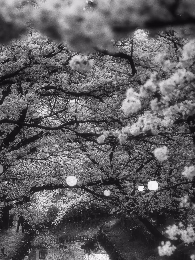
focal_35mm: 172
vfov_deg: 11.4
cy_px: 243
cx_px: 67
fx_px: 1292
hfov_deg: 8.6
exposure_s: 1/80
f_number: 3.9
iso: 200
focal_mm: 44
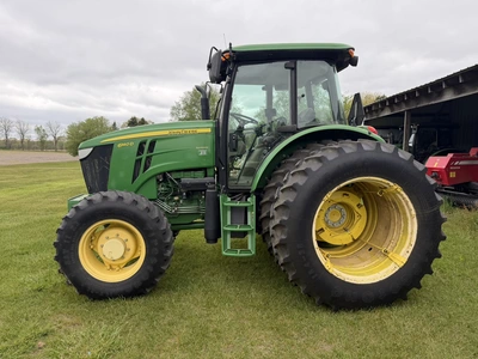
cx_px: 239
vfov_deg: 56.8
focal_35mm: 24
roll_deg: -1.7
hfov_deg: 71.6
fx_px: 331
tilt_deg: -5.3
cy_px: 180
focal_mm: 6.76
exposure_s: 1/920
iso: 100
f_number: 1.78
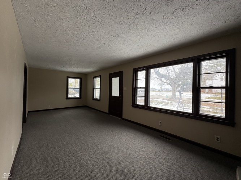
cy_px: 90
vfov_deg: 85.7
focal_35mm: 14
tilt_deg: +0.1
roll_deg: -1.1
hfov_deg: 102.1
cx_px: 120
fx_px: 97
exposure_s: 1/99
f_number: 2.2
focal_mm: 2.22
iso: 125
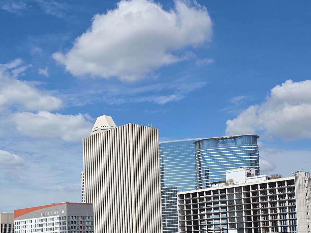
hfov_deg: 36.8
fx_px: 458
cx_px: 87
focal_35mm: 51
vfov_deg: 27.5
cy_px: 212
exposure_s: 1/1328
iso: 12
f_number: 1.7
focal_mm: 6.3
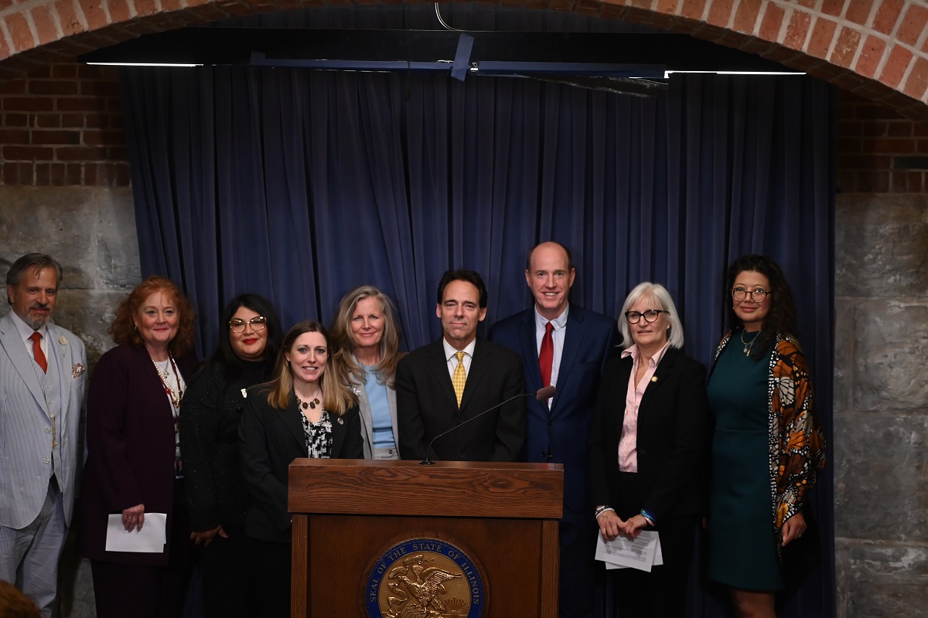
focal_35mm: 85
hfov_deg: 23.9
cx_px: 464
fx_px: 2191
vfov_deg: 16.1
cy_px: 309
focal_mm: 85
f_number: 3.2
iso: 3200
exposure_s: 1/500
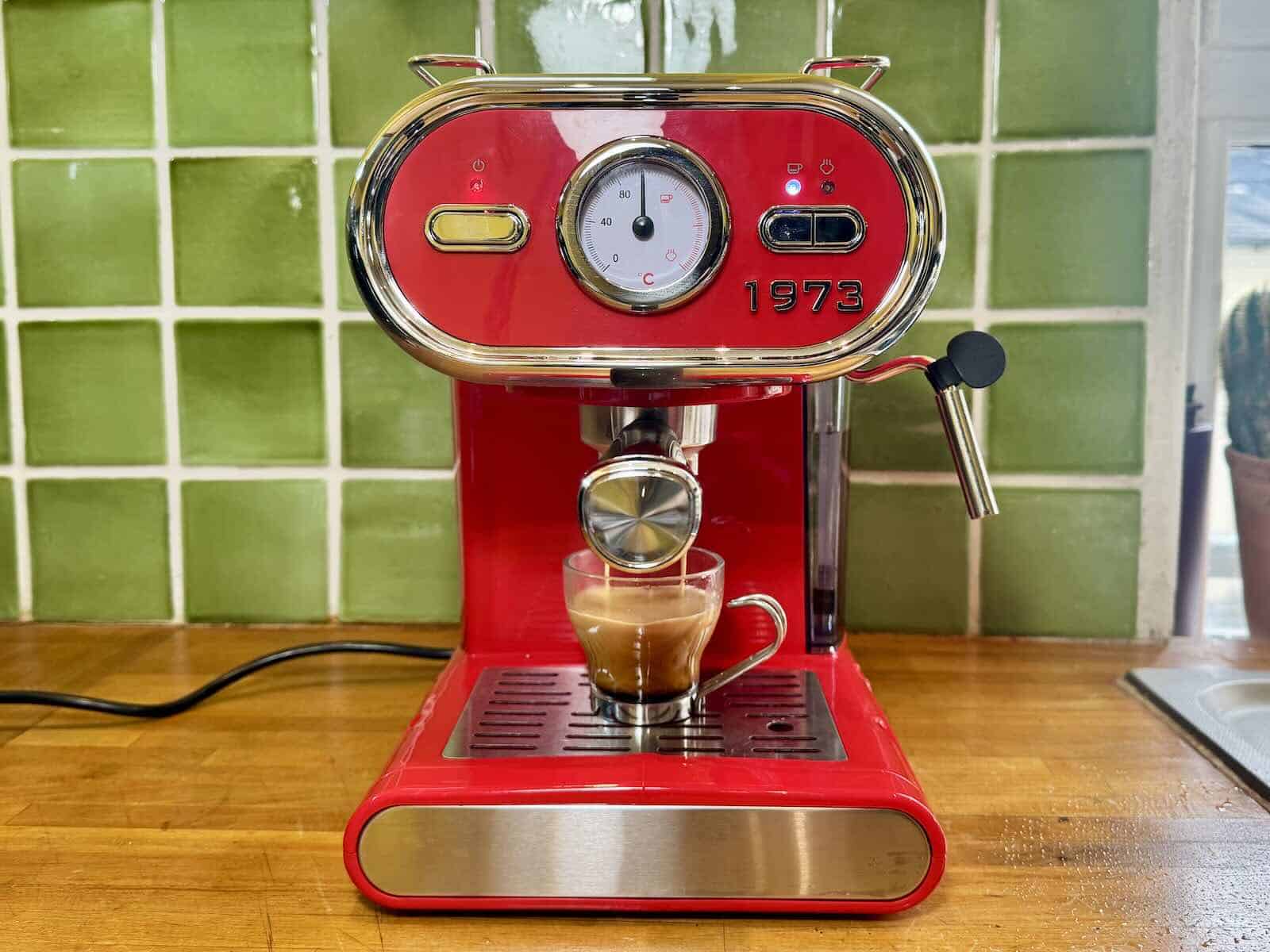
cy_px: 476
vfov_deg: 56.8
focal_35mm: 24
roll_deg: +0.4
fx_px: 881
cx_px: 635
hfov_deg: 71.6
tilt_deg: -4.7
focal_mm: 6.76
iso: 100
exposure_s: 1/119
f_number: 1.78
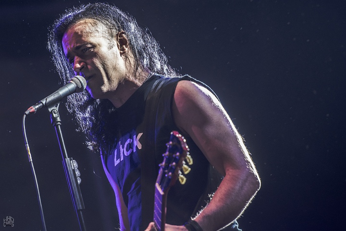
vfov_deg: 4.7
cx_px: 173
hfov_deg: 7.0
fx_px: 2811
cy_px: 116
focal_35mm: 292
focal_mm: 195
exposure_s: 1/100
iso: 1250
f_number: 2.8
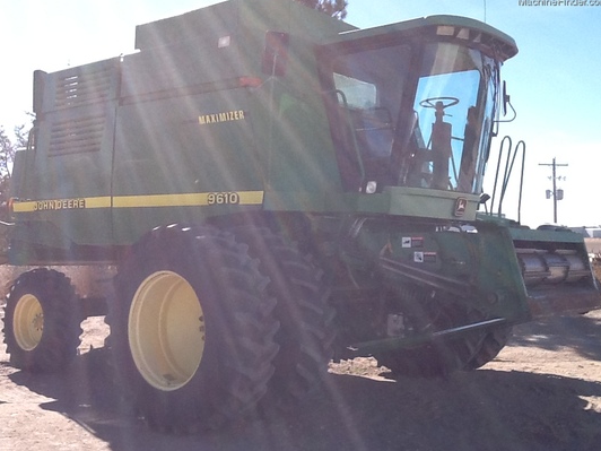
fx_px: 781
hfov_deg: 42.1
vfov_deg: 32.2
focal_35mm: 45
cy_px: 222
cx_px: 300
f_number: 2.4
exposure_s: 1/891
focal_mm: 2.03
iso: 40
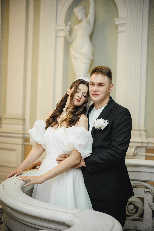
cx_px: 77
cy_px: 116
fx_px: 337
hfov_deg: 25.8
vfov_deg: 37.9
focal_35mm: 52
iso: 200
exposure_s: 1/160
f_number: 1.8
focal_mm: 35
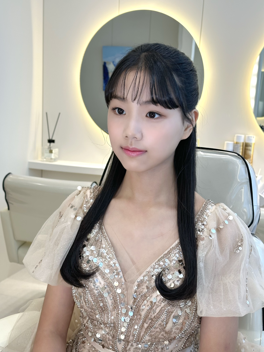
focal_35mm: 48
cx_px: 132
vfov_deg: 39.7
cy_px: 176
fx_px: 488
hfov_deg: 30.3
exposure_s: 1/120
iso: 50
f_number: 1.78
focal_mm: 6.86
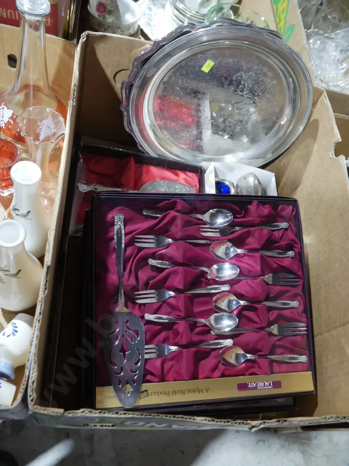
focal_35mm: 30
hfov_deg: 46.8
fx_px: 403
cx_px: 174
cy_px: 233
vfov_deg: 60.0
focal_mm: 15
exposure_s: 1/60
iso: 1250
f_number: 3.6
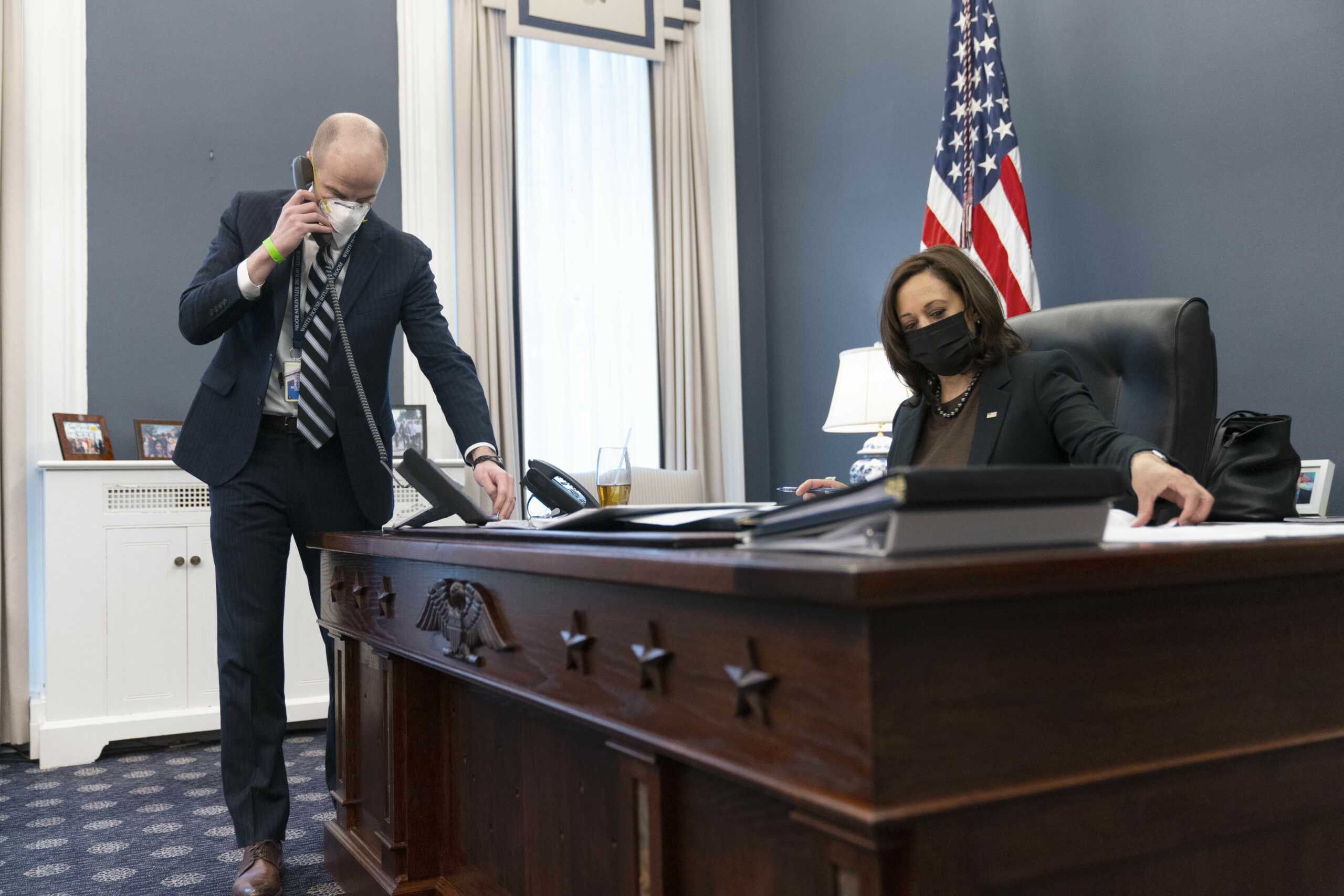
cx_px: 672
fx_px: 1195
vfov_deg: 41.1
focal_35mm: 32
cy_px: 448
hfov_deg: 58.7
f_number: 2.8
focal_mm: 32
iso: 2500
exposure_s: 1/250
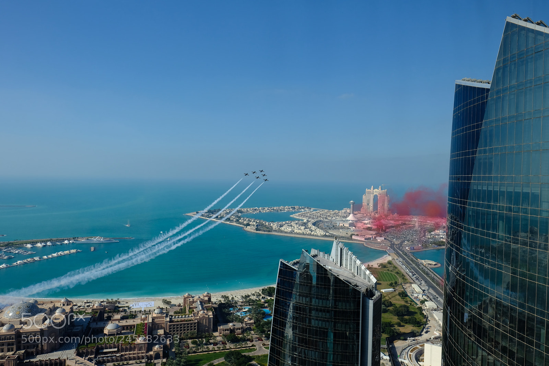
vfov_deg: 53.1
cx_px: 274
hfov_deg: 73.8
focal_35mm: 24
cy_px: 183
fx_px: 366
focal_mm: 16
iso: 200
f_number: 5.6
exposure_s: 1/300
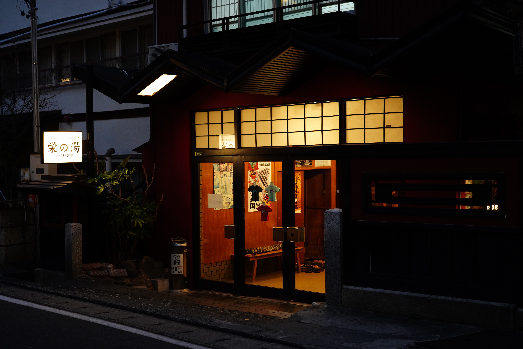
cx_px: 262
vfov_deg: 27.0
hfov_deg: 39.6
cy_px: 174
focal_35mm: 50
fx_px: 726
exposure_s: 1/50
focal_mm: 50
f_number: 4
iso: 2500
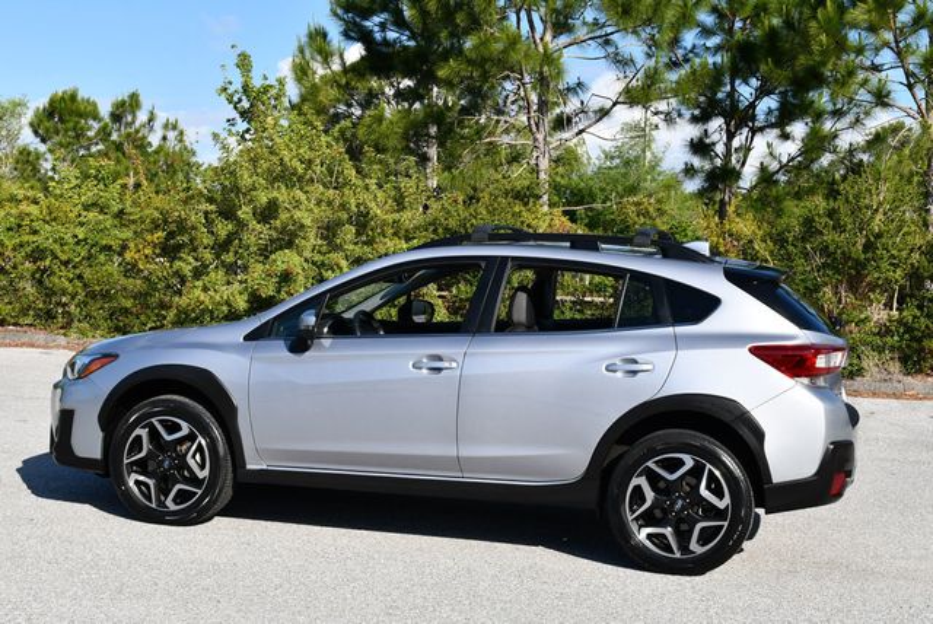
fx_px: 1349
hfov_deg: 38.2
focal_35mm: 52
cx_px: 466
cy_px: 312
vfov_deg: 26.0
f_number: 8
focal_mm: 26
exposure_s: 1/250
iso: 110
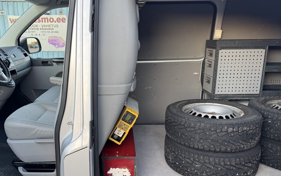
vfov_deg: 37.1
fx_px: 260
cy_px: 108
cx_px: 114
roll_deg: +0.9
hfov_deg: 56.3
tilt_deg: -15.0
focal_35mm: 34
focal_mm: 6.76
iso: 100
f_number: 1.78
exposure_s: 1/121
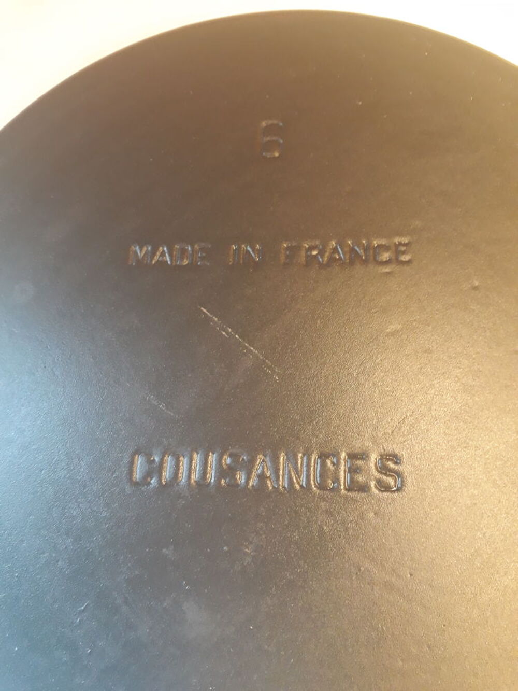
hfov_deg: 51.4
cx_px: 259
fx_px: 539
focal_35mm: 27
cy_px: 346
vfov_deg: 65.3
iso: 200
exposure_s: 1/17
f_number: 1.9
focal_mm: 3.6
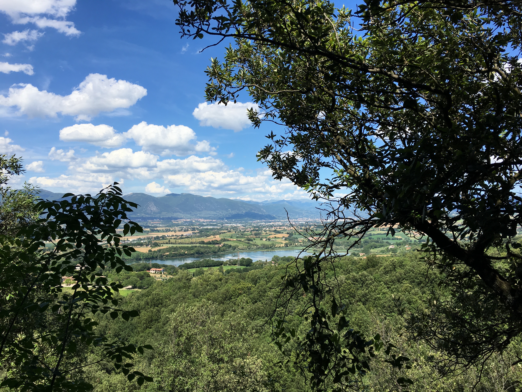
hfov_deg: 61.7
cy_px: 196
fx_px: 437
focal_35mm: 29
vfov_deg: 48.2
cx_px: 261
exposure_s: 1/1748
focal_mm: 4.15
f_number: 2.2
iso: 25
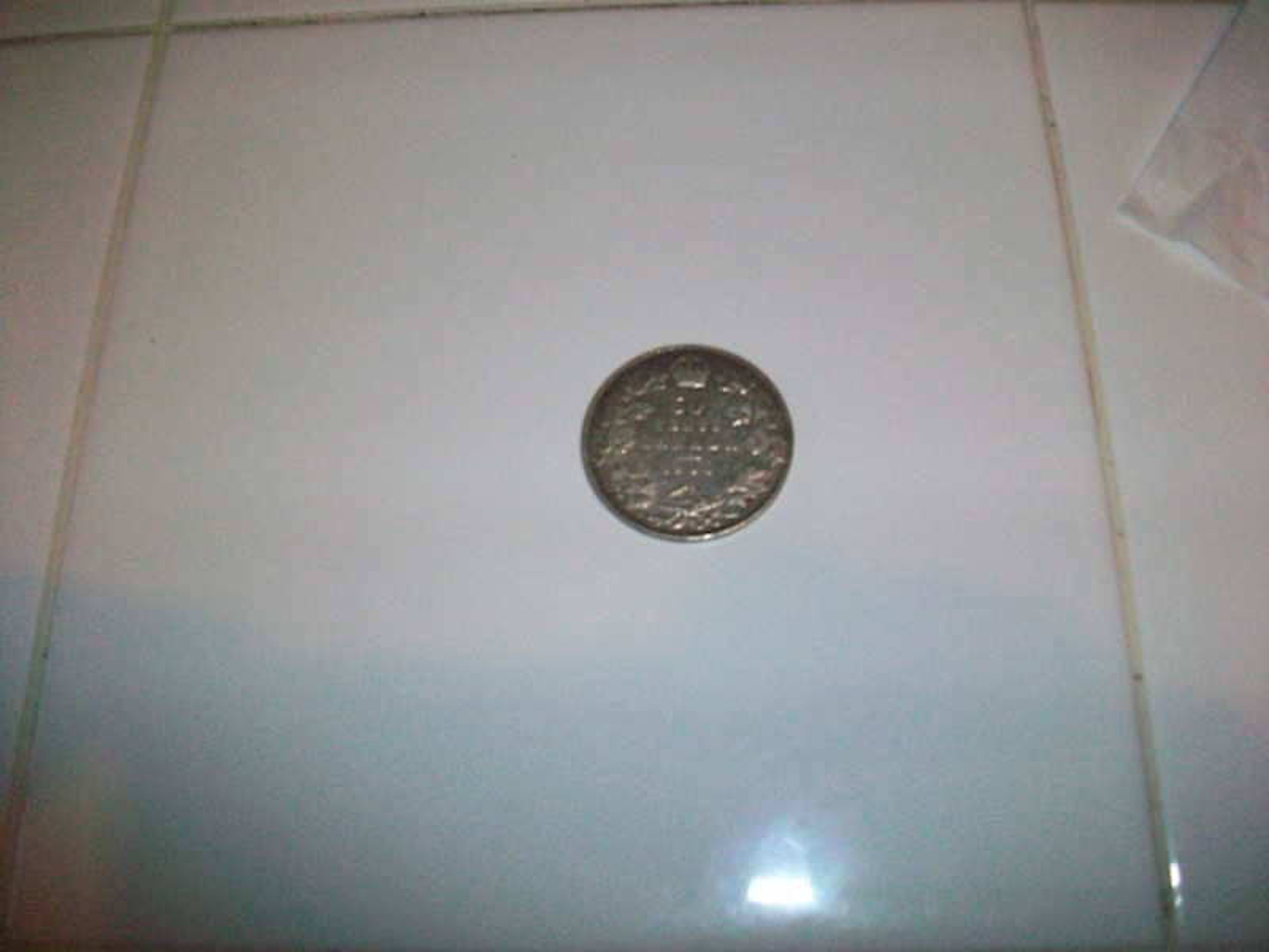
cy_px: 476
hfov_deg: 56.8
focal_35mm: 32
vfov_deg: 44.2
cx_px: 634
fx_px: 1173
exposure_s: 1/125
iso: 400
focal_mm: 5.7
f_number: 2.8
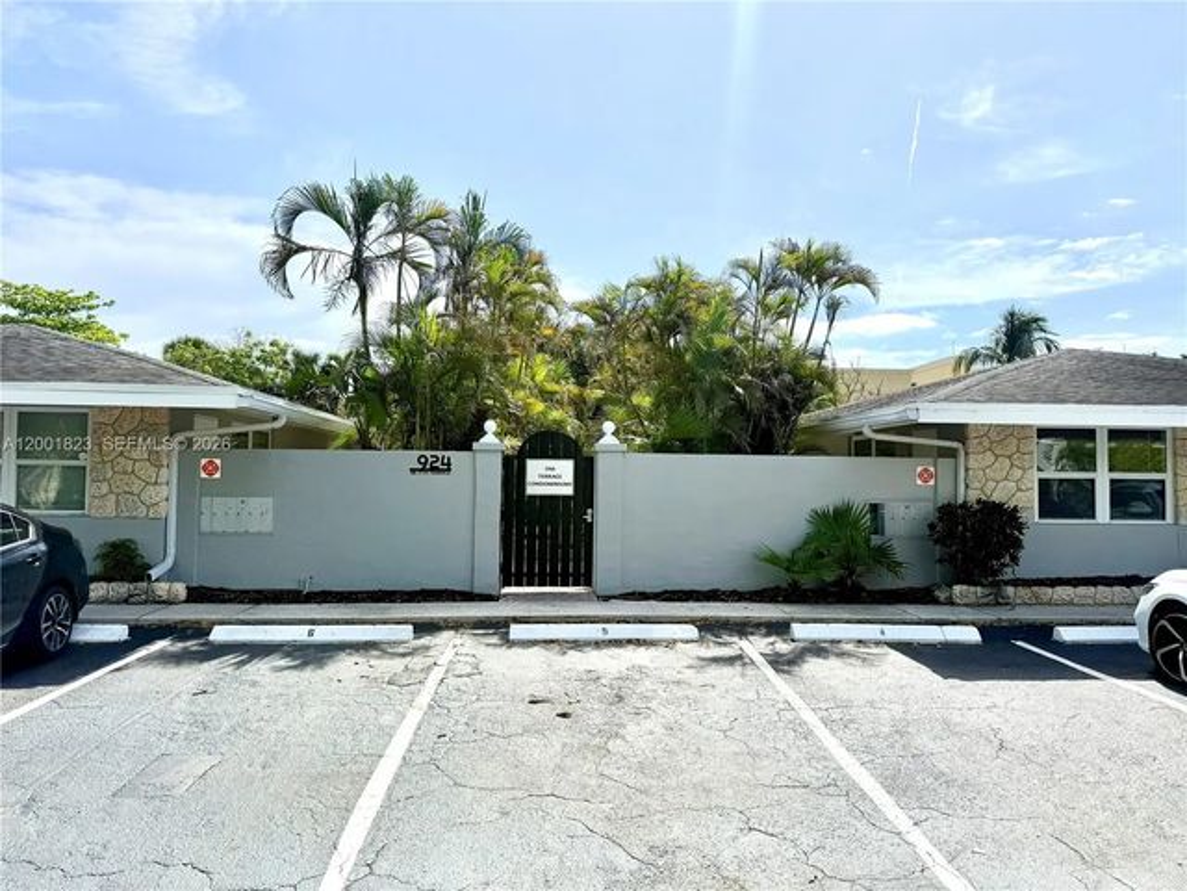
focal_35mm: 24
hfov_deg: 71.6
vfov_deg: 56.8
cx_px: 594
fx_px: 823
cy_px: 446
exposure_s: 1/9091
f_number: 1.78
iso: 80
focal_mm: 6.76
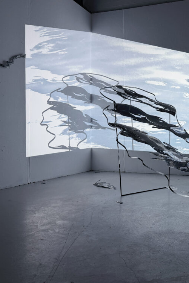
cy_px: 140
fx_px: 268
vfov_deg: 55.8
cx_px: 177
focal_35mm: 34
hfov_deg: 36.1
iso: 125
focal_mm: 6.76
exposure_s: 1/60
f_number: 1.78
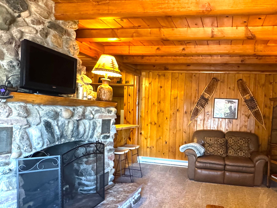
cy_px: 124
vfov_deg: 54.5
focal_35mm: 25
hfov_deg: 66.9
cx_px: 192
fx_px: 200
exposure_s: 1/60
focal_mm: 2.22
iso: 1000
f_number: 2.2
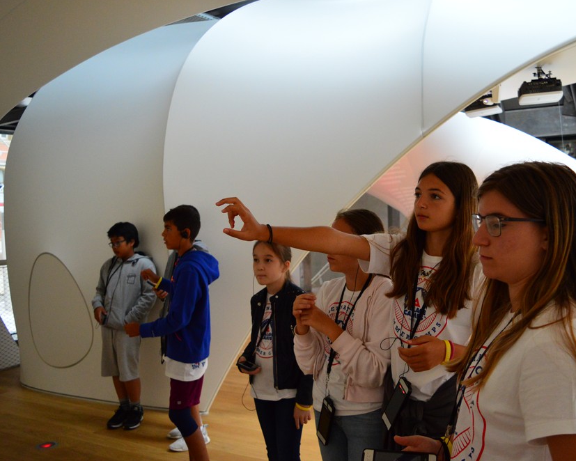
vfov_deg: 40.6
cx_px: 345
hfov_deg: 49.3
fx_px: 624
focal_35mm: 37
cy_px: 234
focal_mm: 21
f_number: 3.8
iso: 1600
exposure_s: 1/800
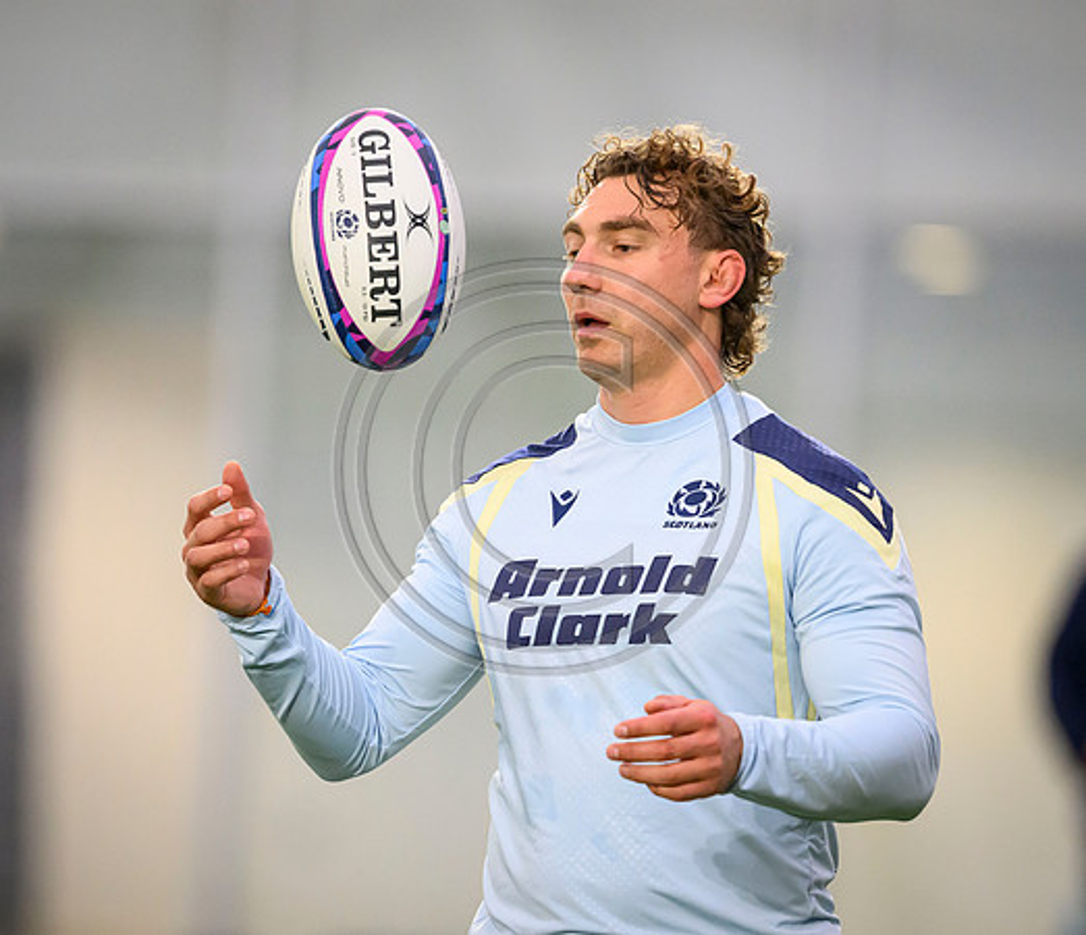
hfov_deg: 3.3
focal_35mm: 567
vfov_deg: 2.9
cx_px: 605
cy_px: 559
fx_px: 18760
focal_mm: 400
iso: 6400
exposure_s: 1/1000
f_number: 3.2
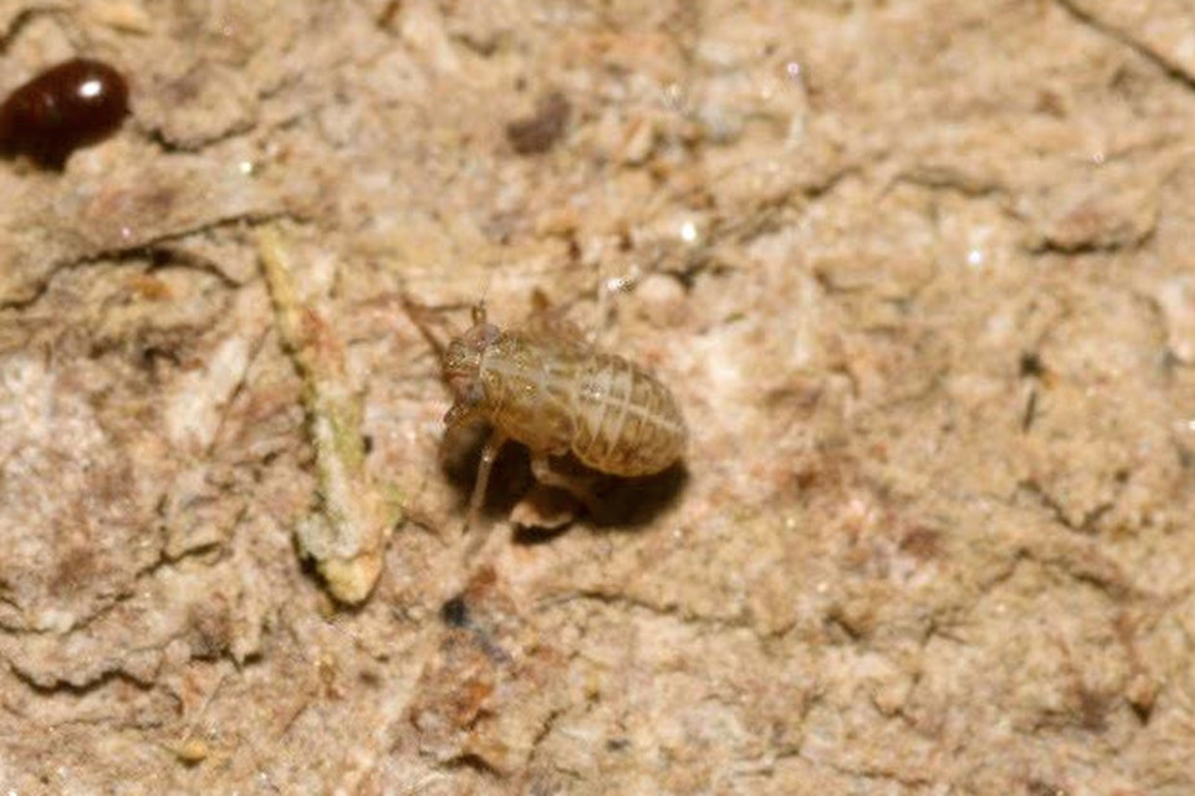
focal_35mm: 158
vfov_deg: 8.7
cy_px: 398
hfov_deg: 13.0
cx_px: 598
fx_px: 5226
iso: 100
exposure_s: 1/60
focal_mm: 105
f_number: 29
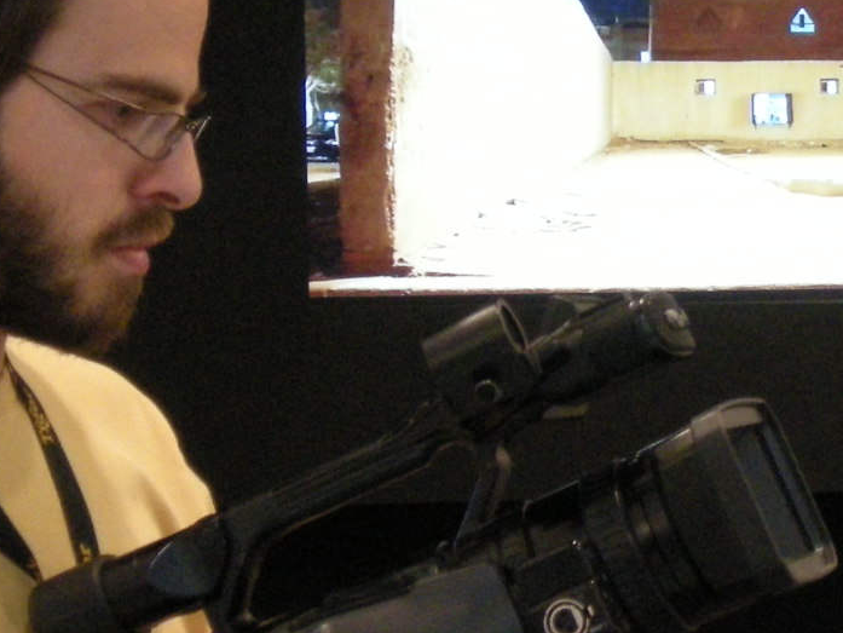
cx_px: 1143
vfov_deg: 6.7
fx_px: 5432
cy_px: 252
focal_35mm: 223
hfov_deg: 8.7
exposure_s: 1/41.4
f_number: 3.5
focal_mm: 12.9
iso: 400
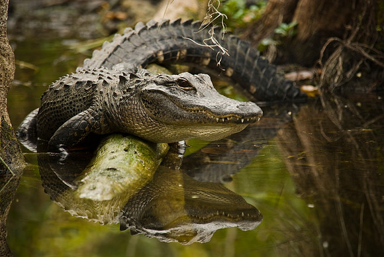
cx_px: 192
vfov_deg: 2.7
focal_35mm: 510
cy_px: 128
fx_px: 5445
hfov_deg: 4.0
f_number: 5.3
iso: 100
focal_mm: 340
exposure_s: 1/13
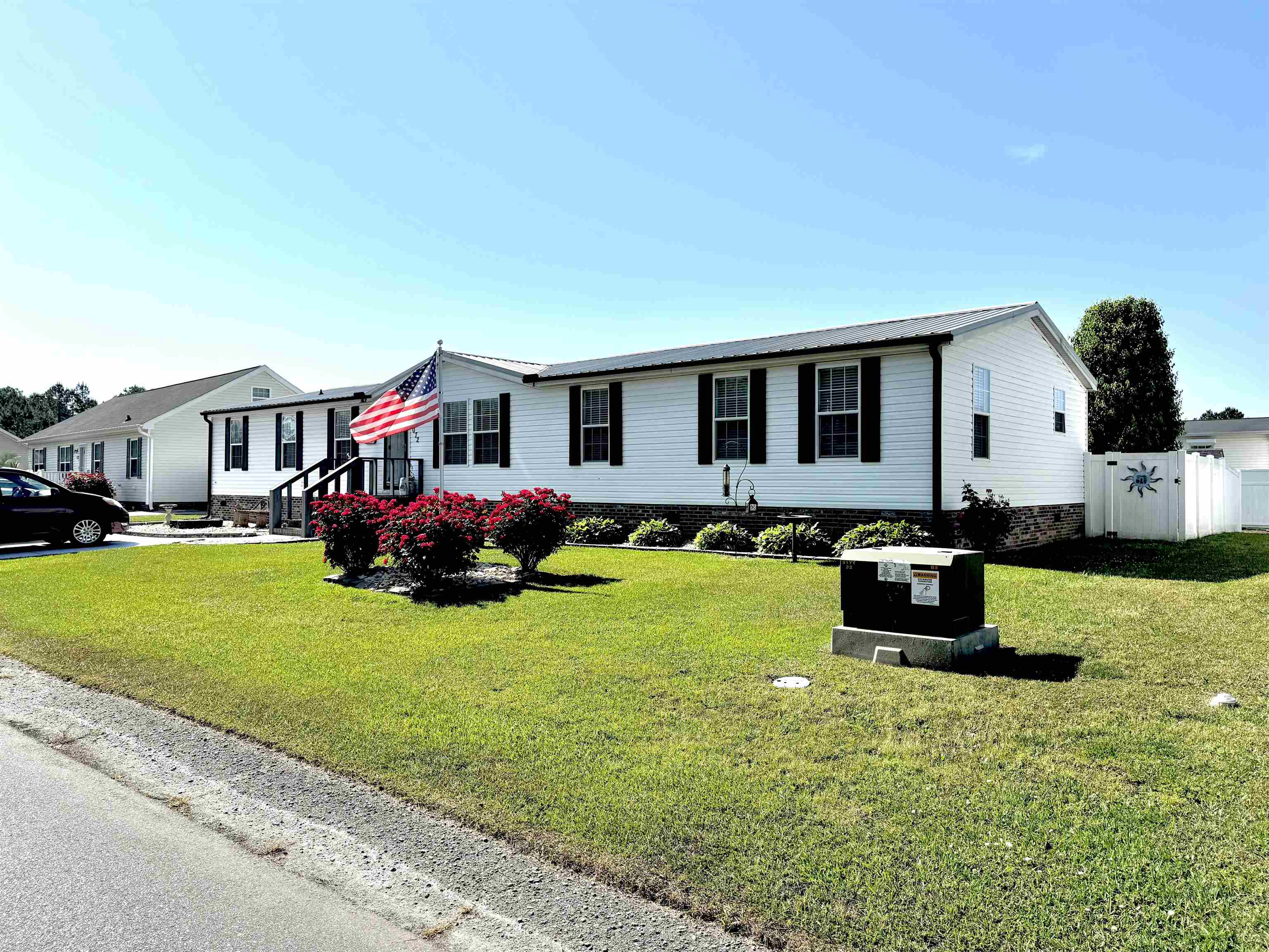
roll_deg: -0.2
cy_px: 476
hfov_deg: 71.6
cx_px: 634
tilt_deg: +0.8
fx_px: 880
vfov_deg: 56.8
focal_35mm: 24
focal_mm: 6.76
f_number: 1.78
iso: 80
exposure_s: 1/7937
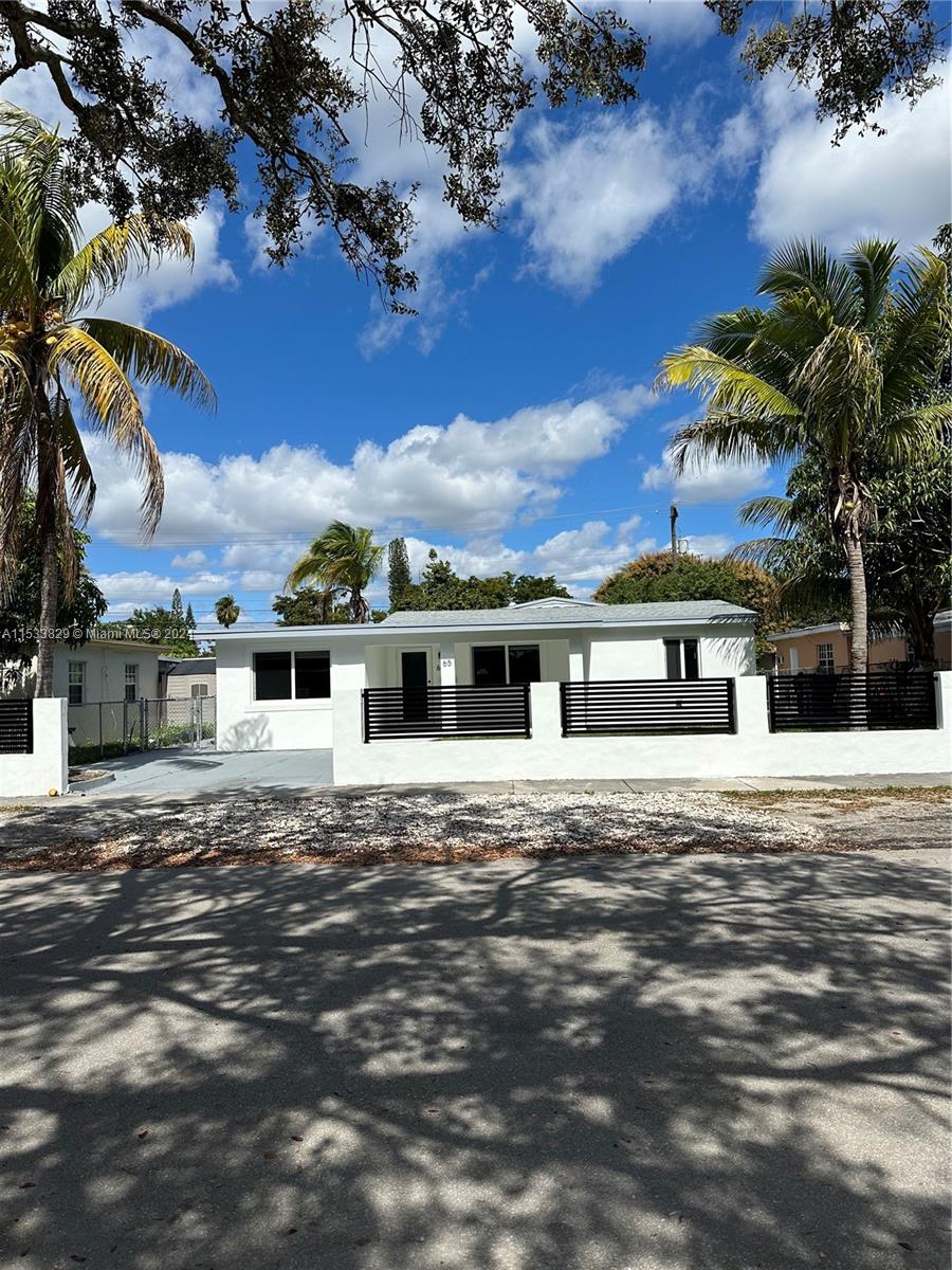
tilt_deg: +3.3
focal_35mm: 24
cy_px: 635
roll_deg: +1.2
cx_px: 476
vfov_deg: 71.6
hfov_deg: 56.8
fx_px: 880
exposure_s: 1/8197
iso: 80
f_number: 1.78
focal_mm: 6.86
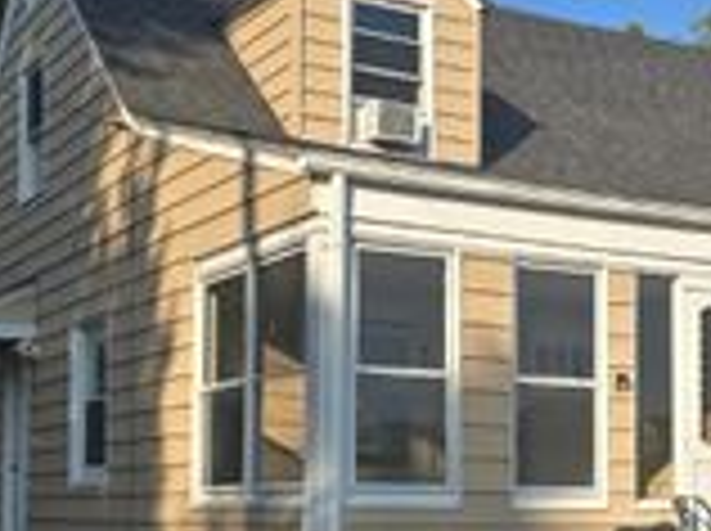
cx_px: 544
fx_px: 1497
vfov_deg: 19.8
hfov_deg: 26.3
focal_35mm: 73
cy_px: 443
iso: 12
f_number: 1.7
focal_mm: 6.3
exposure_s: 1/622
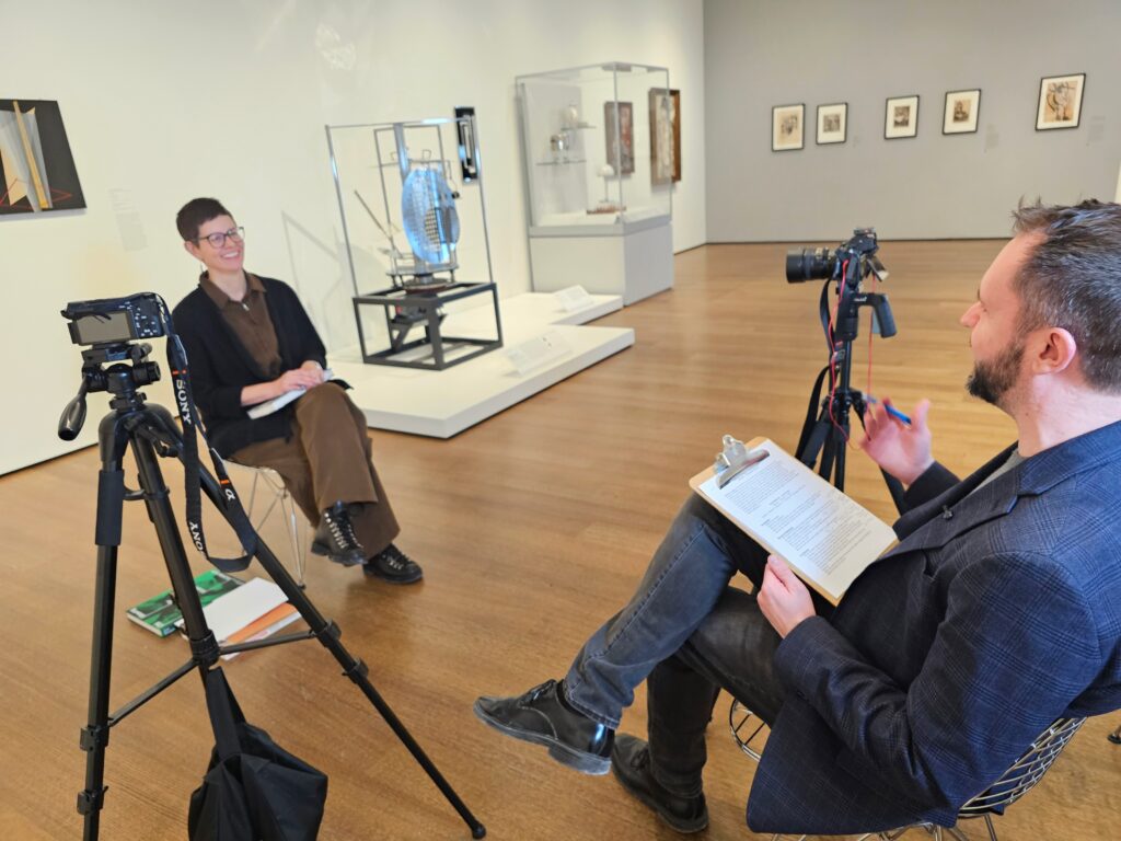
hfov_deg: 73.9
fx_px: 745
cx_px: 560
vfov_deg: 58.9
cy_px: 420
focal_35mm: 23
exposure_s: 1/60
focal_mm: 6.3
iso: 640
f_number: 1.7
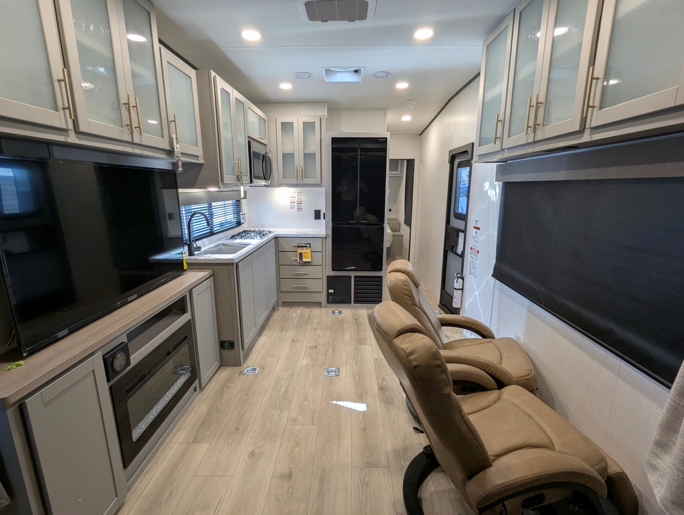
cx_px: 342
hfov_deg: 94.4
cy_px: 258
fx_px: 317
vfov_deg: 78.2
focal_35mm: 16
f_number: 2.2
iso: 40
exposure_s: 1/26
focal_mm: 2.35
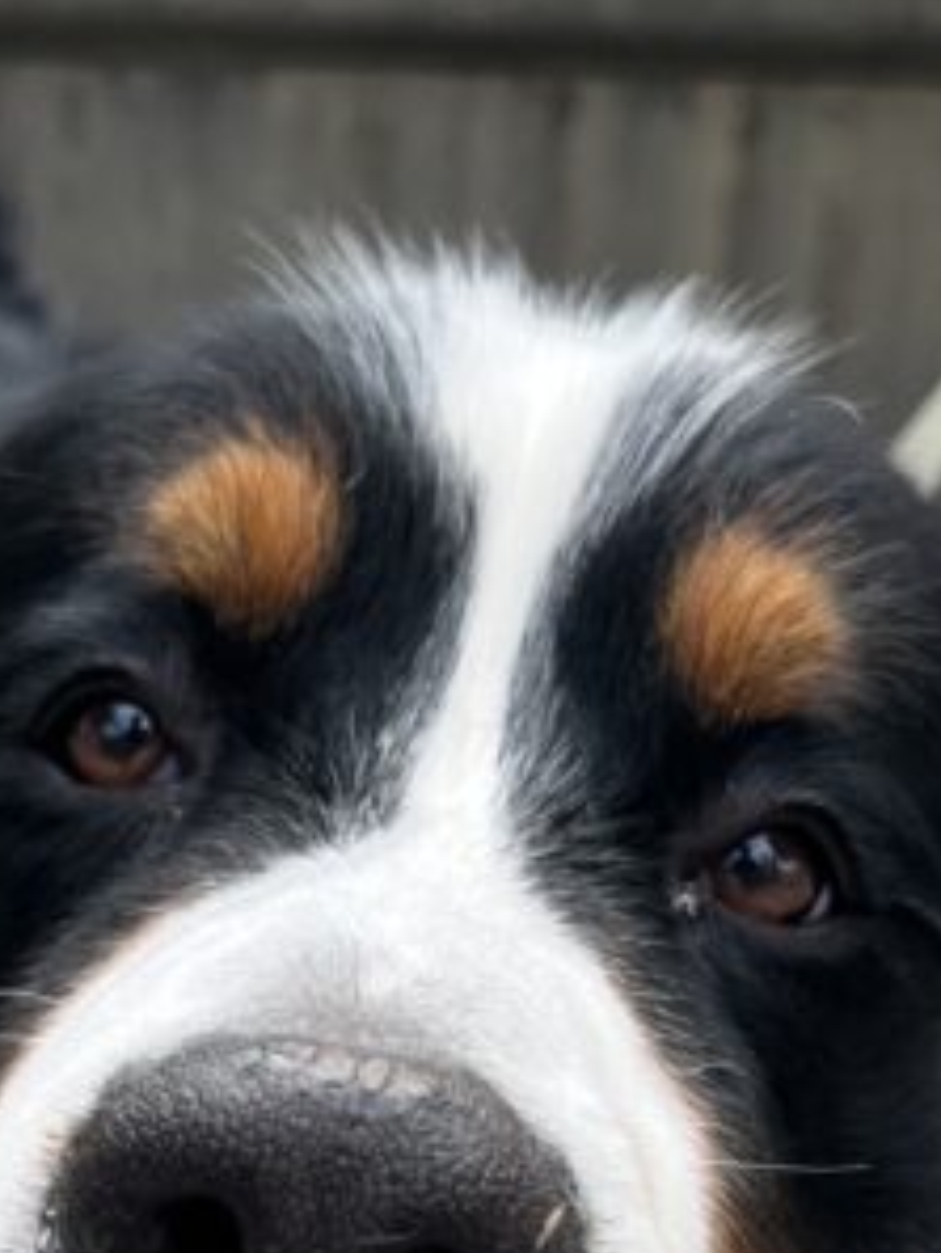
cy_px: 1181
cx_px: 232
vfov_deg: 26.6
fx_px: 2535
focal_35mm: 70
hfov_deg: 20.9
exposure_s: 1/797
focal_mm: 5.7
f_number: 1.5
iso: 50
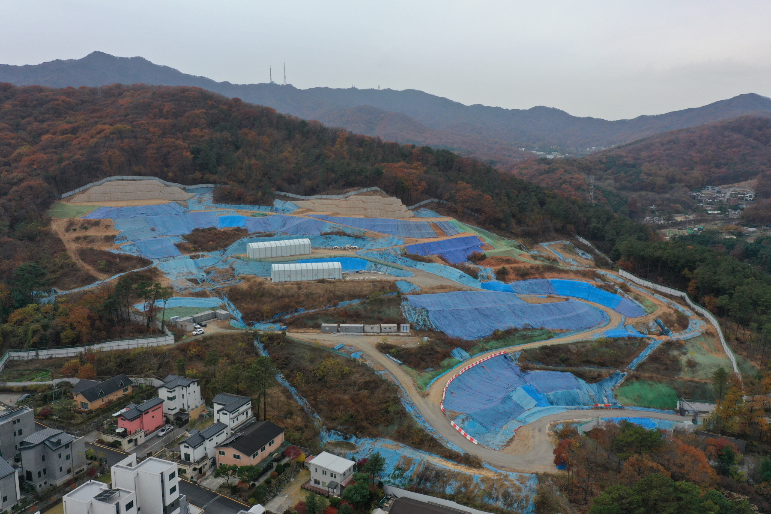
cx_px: 386
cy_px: 257
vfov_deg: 46.4
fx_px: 600
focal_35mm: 28
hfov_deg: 65.5
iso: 100
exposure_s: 1/120
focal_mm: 10.26
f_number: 4
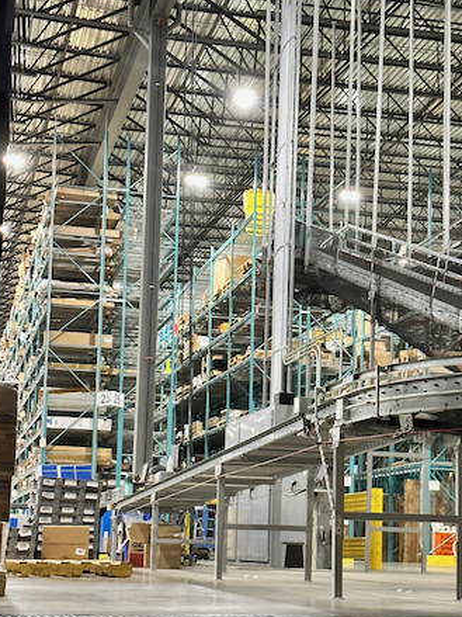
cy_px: 378
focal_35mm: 70
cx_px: 316
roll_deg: -1.7
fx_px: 1246
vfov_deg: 27.7
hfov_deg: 20.9
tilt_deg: +5.5
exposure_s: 1/40
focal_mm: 6.86
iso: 400
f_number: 1.78
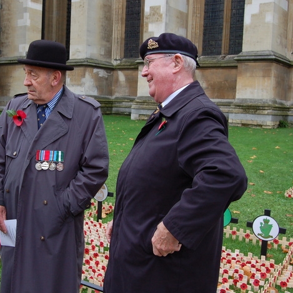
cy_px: 143
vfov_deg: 39.2
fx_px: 412
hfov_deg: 38.3
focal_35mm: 43
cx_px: 80
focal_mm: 20
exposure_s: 1/125
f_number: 5.6
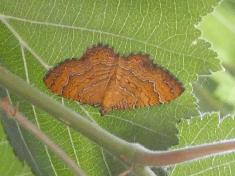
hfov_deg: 15.4
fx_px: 869
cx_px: 118
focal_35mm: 128
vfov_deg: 11.6
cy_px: 88
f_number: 5.2
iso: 1600
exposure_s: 1/25
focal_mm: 22.9
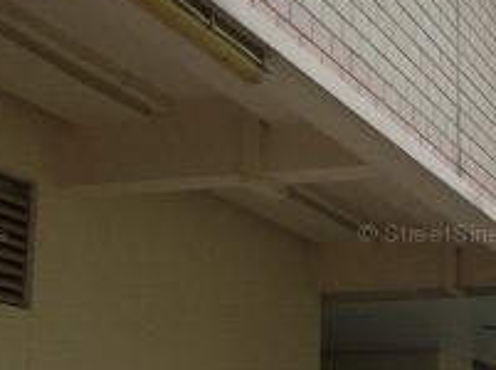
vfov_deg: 15.3
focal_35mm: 96
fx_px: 1373
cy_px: 237
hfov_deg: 19.6
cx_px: 543
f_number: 7.1
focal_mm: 5.8
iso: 80
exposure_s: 1/125
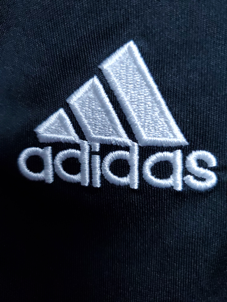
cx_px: 114
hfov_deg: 53.1
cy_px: 151
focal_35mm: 26
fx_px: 227
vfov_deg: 67.3
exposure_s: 1/90
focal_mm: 4.3
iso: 400
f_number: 1.5
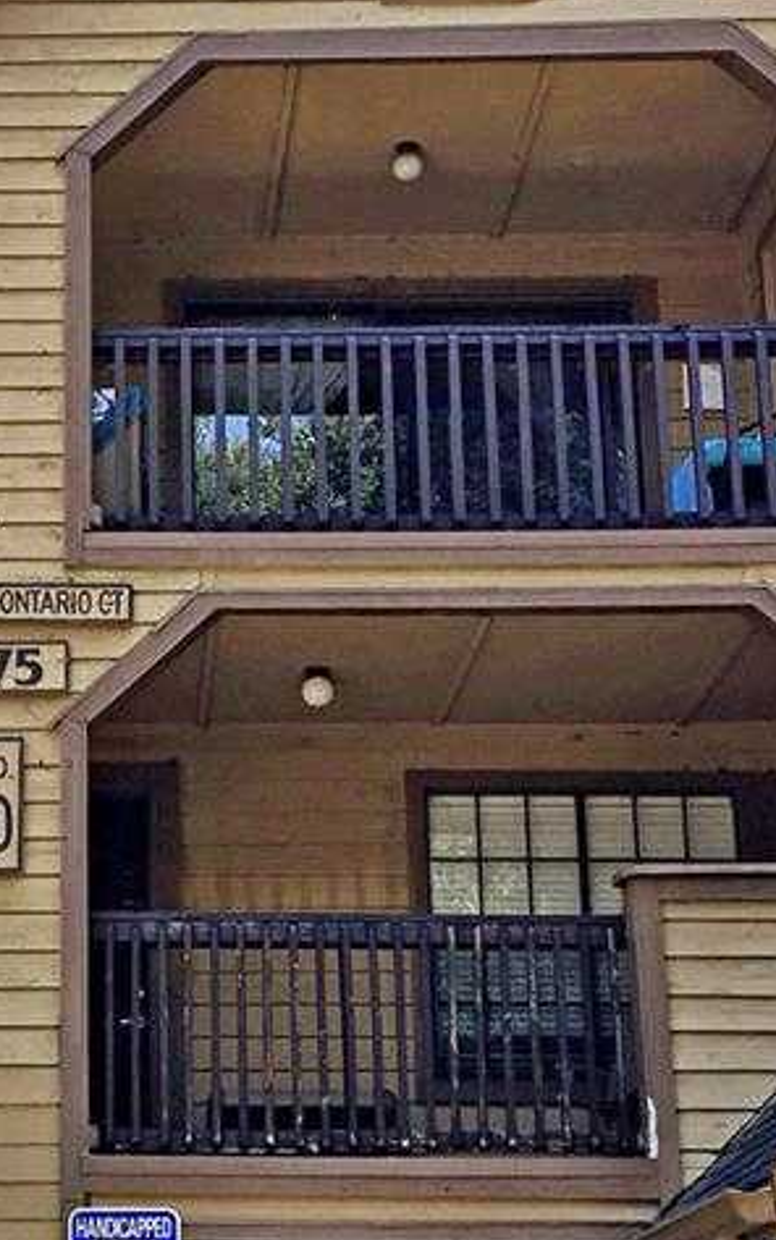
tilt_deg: +17.2
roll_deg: +0.3
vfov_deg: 26.4
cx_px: 34
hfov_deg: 16.5
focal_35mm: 78
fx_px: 2637
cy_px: 739
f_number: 2.2
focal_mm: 4.15
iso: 25
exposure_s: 1/541
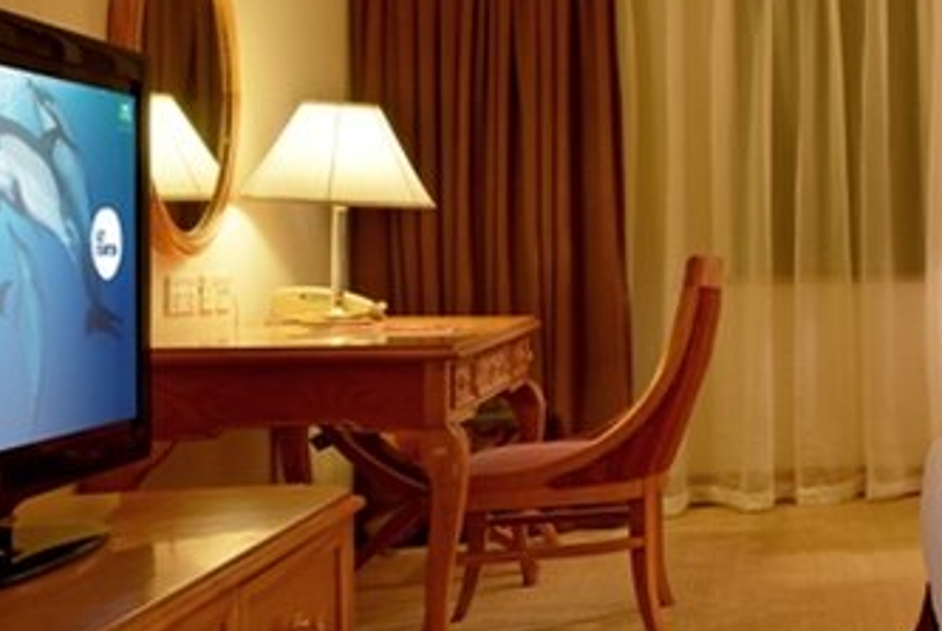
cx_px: 1423
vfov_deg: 26.1
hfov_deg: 26.8
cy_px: 289
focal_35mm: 52
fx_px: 1362
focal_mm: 15
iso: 100
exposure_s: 1.6
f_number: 11
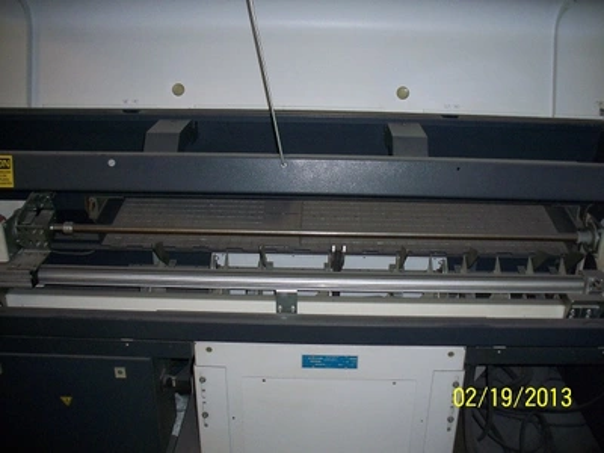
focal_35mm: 38
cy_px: 226
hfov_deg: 49.0
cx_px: 302
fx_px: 663
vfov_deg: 37.7
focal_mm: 6.3
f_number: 3.5
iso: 200
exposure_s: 1/60
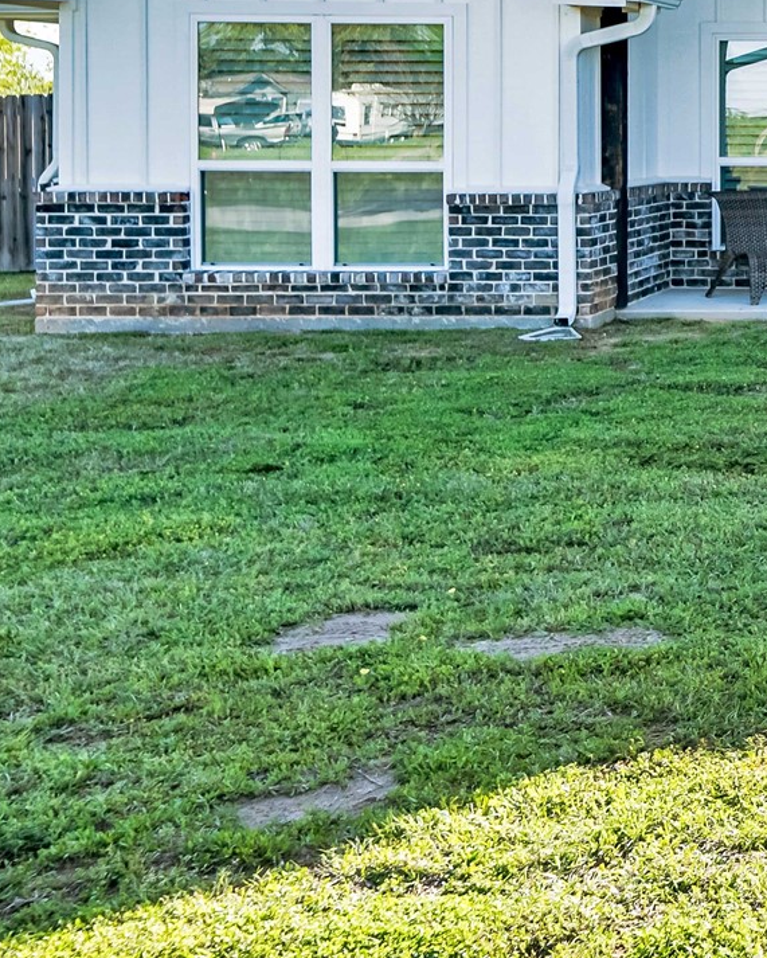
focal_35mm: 60
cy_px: 141
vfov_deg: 30.4
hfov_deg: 20.2
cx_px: 1275
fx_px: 1701
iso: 800
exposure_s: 1/2000
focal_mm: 21
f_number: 8
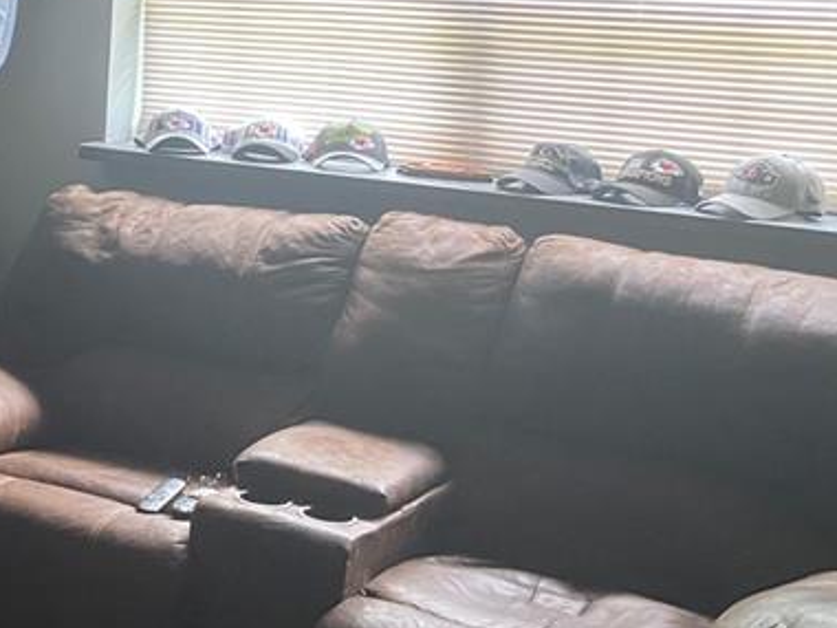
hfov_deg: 25.5
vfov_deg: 20.8
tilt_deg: -8.0
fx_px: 1693
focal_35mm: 70
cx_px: -112
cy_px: 143
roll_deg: -3.1
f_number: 1.8
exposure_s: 1/60
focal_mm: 4.25
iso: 320
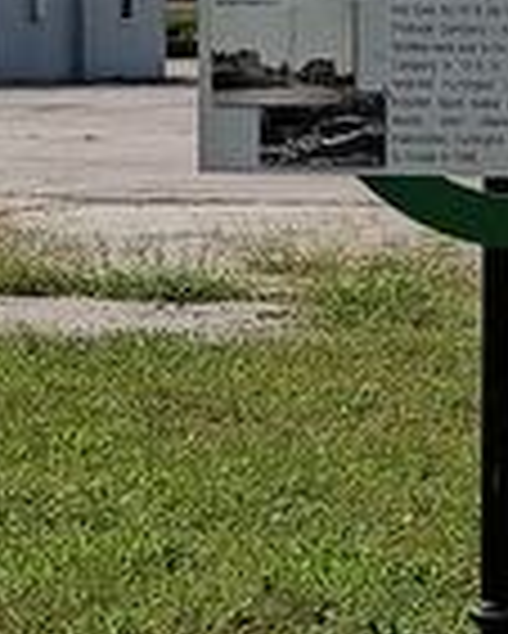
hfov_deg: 9.5
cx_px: 535
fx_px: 3022
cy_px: 463
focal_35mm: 161
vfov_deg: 11.9
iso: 106
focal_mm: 4.27
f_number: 1.8
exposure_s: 1/1730
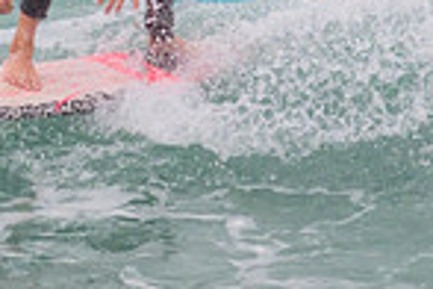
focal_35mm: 3151
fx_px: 37897
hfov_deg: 0.7
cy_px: -155
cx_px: 3
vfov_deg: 0.4
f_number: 11
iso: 1250
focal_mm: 800
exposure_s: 1/2000
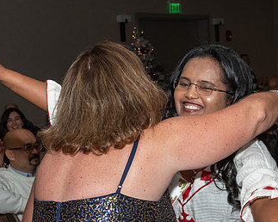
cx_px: 150
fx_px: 740
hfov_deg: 21.3
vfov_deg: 17.1
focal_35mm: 90
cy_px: 127
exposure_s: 1/250
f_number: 7.1
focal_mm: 22
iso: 500
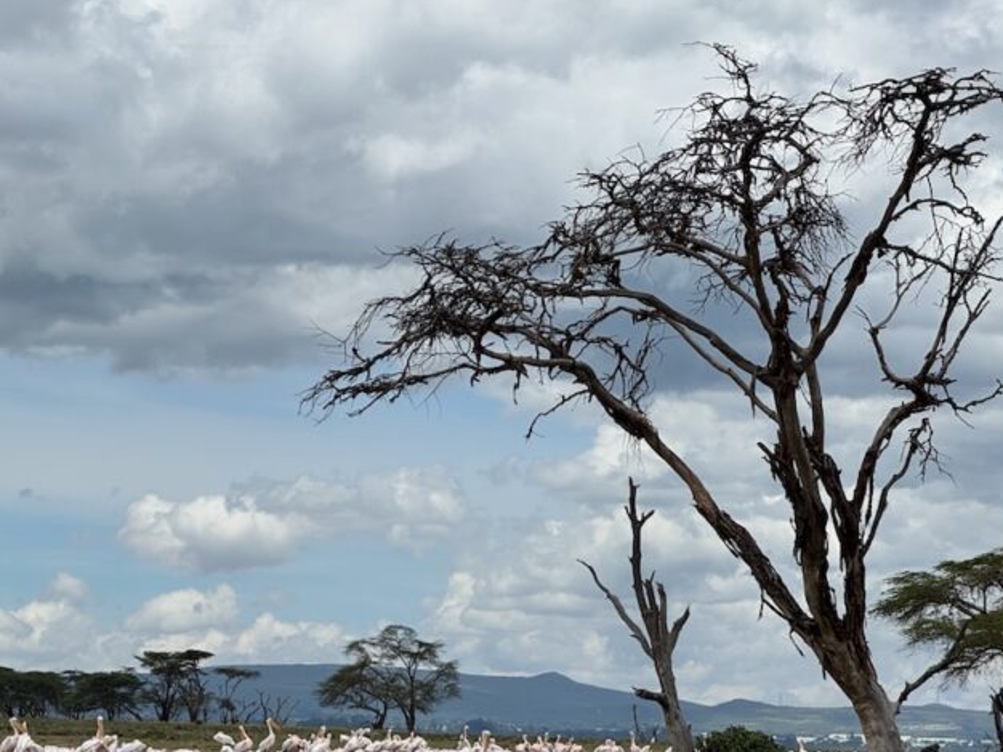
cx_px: 205
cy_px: 579
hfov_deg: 15.5
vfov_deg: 11.7
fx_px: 3649
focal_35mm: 126
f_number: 2.8
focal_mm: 9
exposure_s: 1/1672
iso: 25
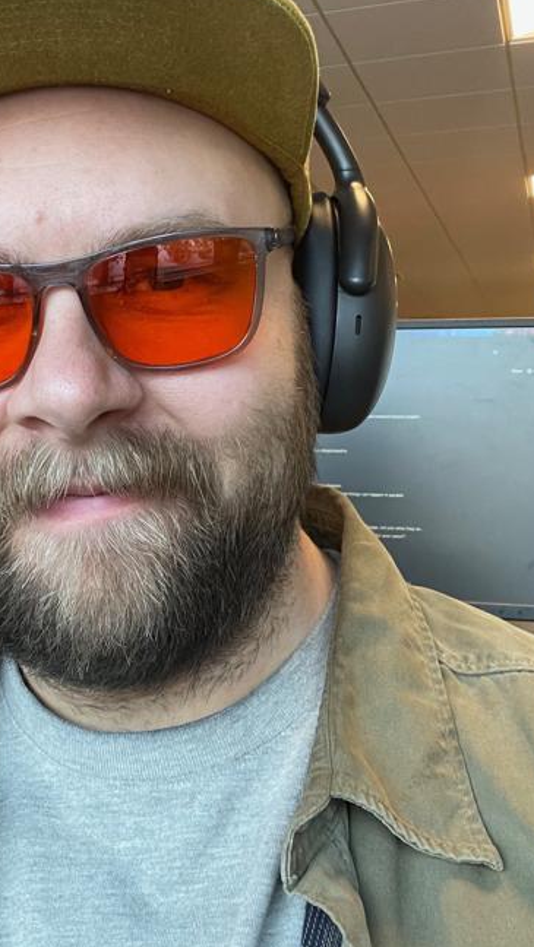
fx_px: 1081
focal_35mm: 43
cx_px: 83
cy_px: 372
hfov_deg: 27.0
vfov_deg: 47.0
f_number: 2.2
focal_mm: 2.71
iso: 125
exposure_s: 1/60
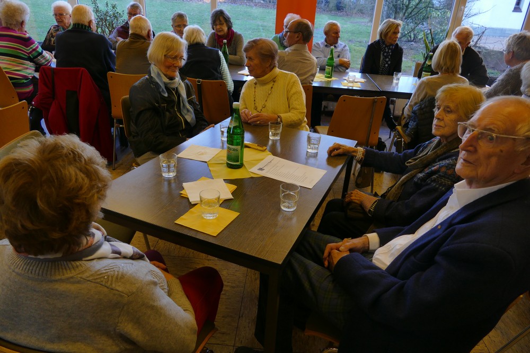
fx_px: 368
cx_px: 265
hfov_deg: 71.5
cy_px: 176
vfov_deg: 51.3
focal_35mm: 25
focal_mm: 9.12
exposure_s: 1/60
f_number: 2.8
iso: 200
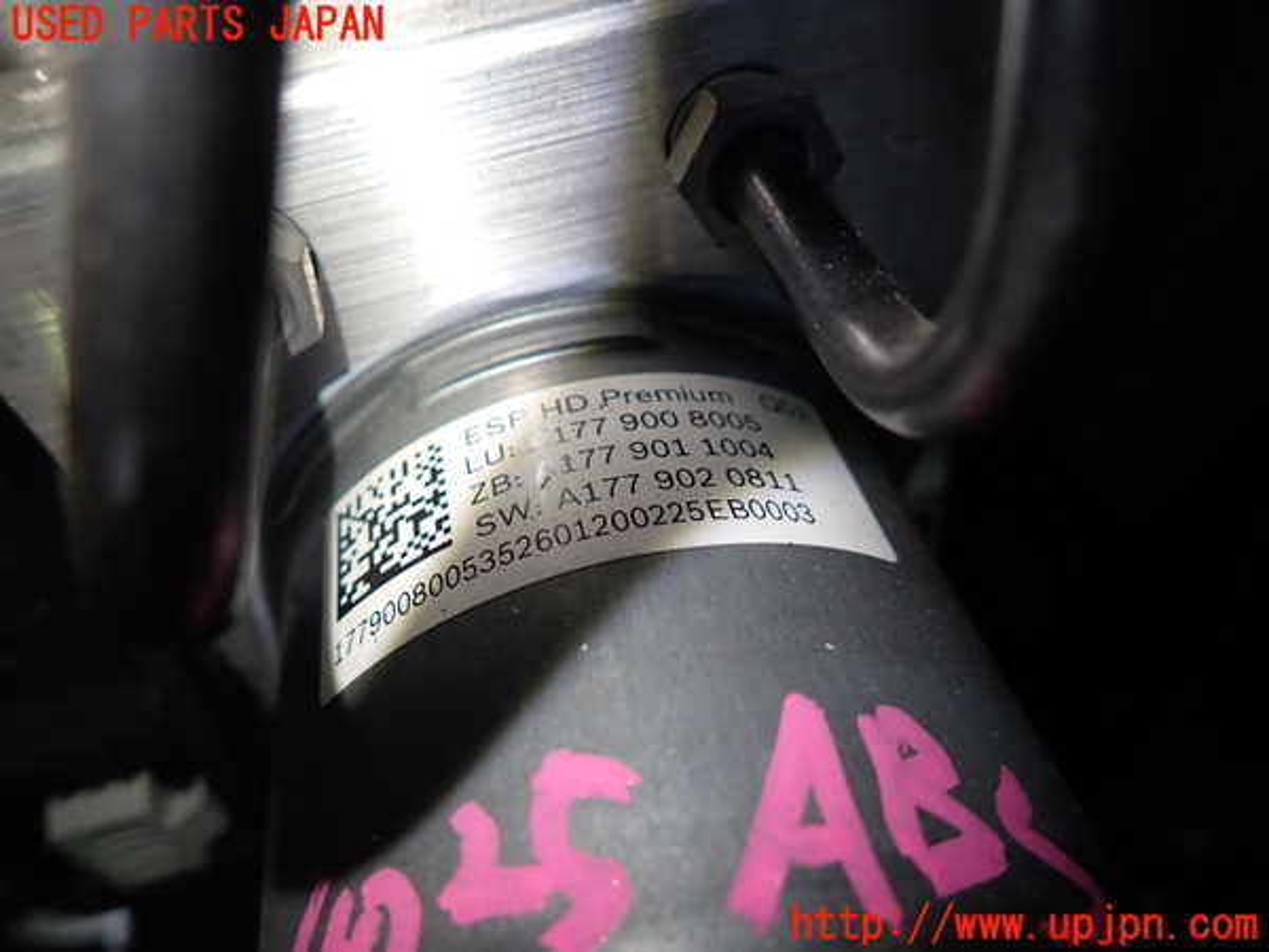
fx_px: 916
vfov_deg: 54.9
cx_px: 634
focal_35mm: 25
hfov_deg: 69.4
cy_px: 476
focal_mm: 4.5
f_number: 2
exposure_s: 1/60
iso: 160
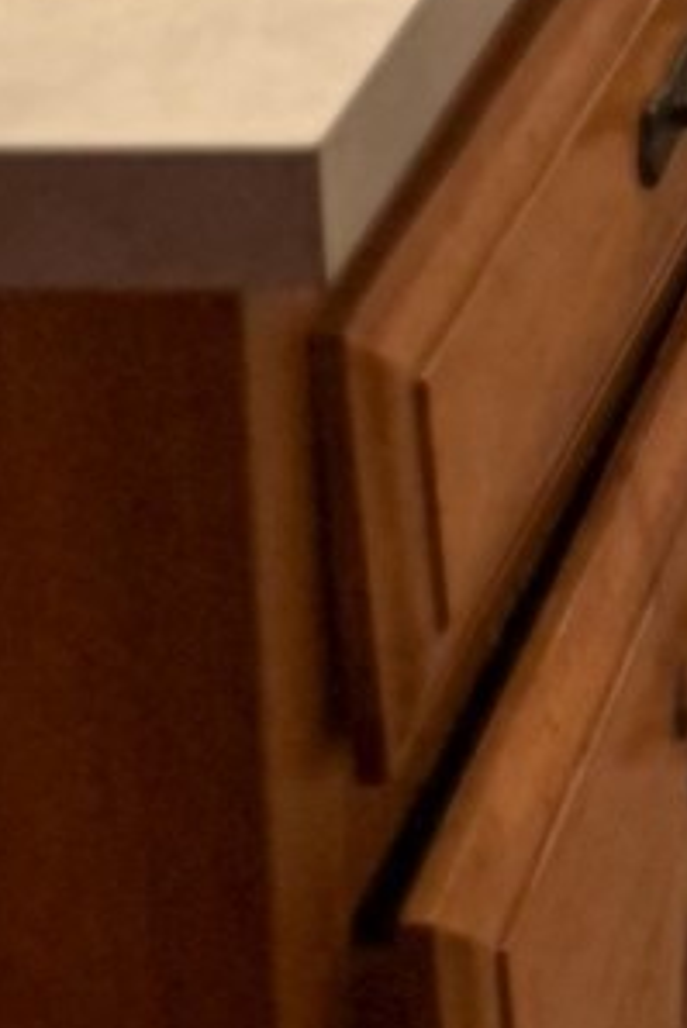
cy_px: -1818
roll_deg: +0.7
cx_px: 2078
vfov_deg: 9.1
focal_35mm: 193
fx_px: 5518
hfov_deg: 6.5
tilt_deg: -7.1
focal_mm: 6.76
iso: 200
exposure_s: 1/120
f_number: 1.78
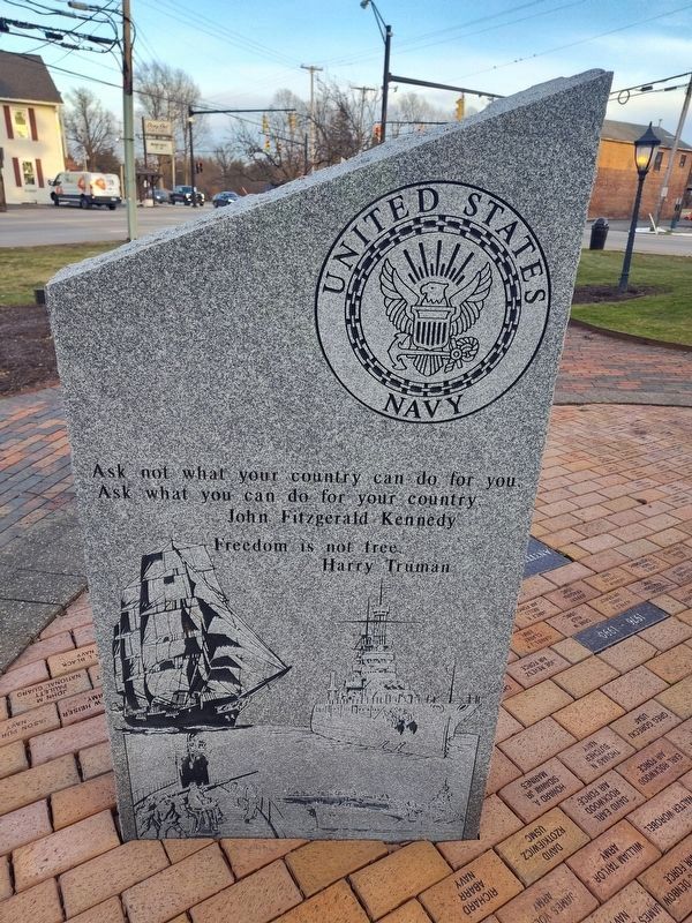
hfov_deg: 58.9
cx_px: 346
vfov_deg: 73.9
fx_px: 613
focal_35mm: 23
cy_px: 462
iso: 100
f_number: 1.8
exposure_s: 1/200
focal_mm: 5.56
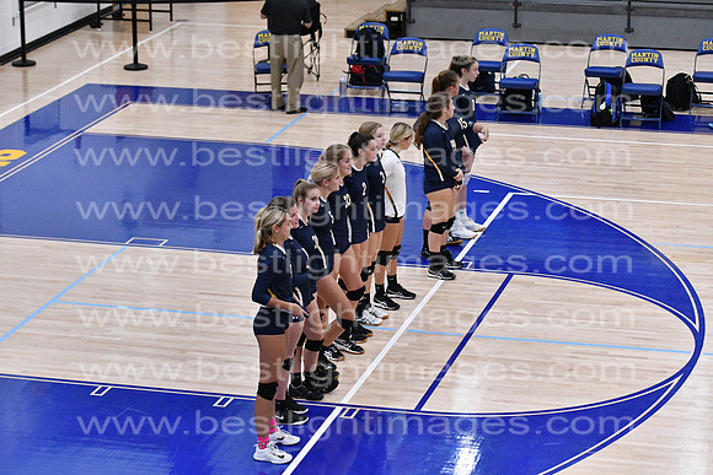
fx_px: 2080
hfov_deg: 19.5
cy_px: 238
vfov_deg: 13.0
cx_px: 356
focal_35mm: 105
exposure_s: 1/1250
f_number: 3.2
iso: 6400
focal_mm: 70
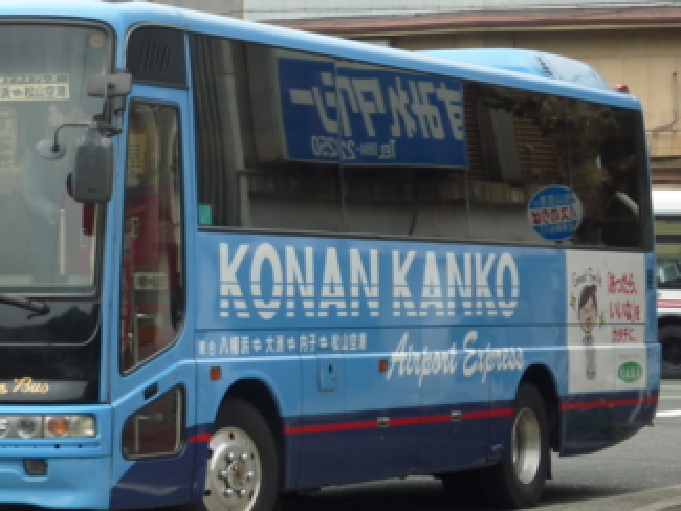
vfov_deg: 9.7
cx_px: 145
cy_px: 216
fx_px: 3011
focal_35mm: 153
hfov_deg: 12.9
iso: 80
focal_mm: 13.7
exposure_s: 1/200
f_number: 4.2
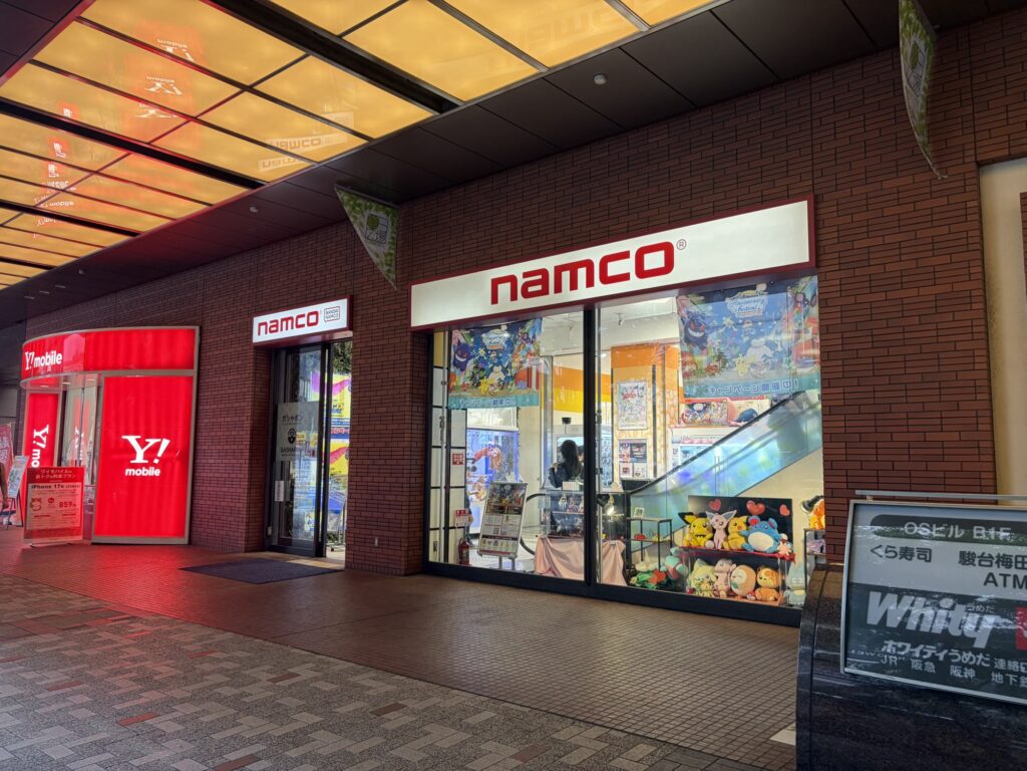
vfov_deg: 53.1
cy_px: 386
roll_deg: -0.4
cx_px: 514
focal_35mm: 26
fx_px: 771
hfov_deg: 67.3
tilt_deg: +6.1
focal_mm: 5.96
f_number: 1.6
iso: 64
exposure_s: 1/60
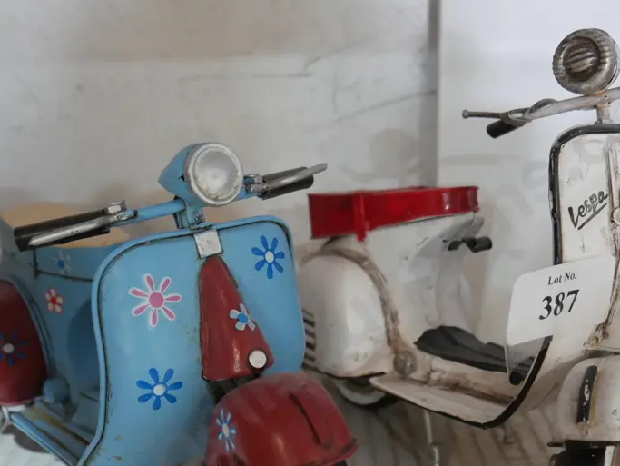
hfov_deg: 39.5
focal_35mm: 48
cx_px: 360
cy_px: 317
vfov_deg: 30.0
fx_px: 860
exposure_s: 1/60
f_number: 4
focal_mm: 16
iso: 2500
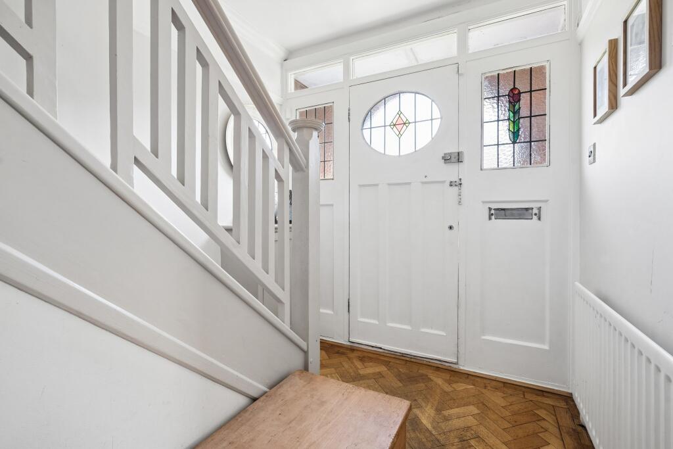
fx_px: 299
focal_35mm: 16
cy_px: 224
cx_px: 336
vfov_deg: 73.8
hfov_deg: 96.7
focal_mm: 16
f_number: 8
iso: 320
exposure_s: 1/15
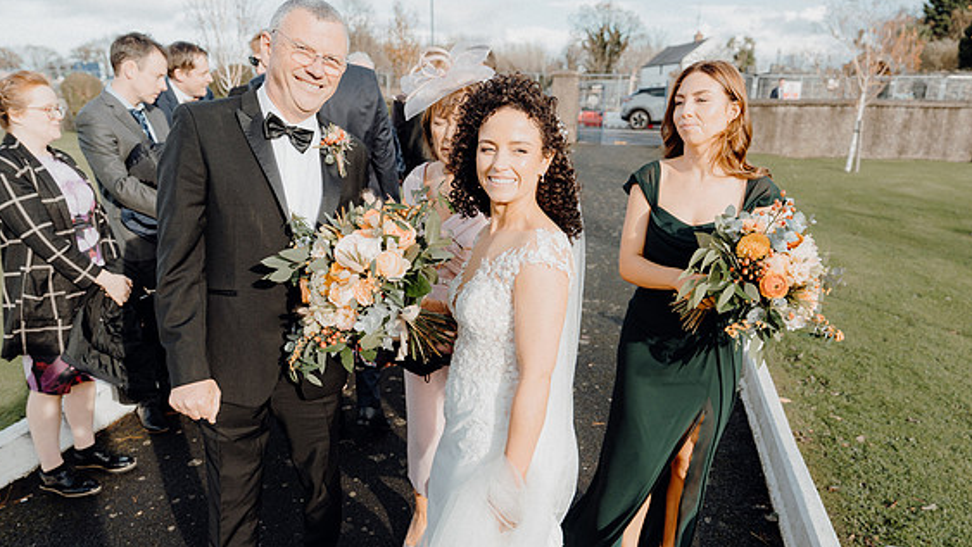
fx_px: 696
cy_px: 317
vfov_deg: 42.8
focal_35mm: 27
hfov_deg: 69.8
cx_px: 475
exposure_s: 1/500
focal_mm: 25
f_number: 3.5
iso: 125
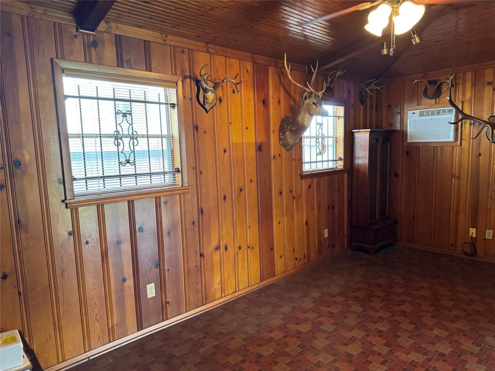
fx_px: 343
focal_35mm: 24
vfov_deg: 56.8
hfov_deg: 71.6
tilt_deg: -6.6
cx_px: 248
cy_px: 186
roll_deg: +1.7
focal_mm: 6.76
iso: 640
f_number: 1.78
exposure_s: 1/60
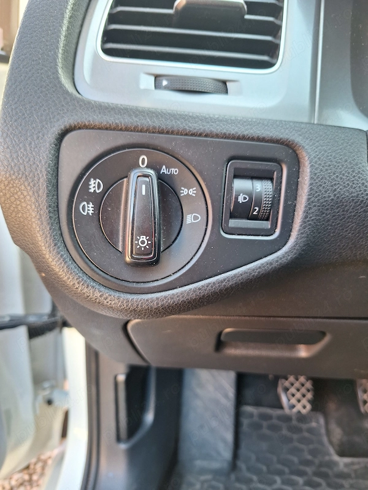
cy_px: 245
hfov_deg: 58.9
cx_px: 184
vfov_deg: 73.9
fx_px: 326
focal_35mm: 23
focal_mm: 5.54
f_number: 1.8
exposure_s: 1/60
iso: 80
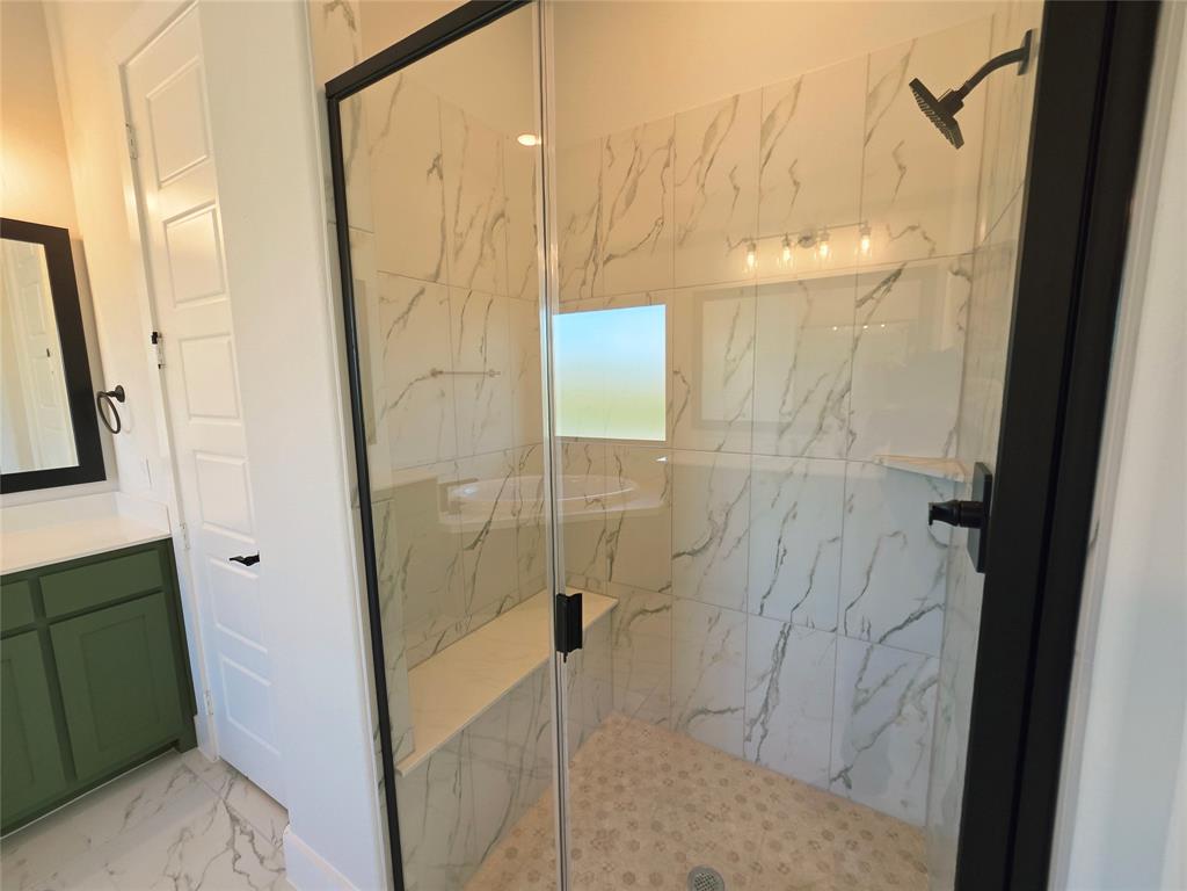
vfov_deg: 89.9
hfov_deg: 106.2
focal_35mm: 13
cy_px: 446
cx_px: 594
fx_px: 446
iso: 125
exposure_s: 1/120
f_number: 2.2
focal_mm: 2.2
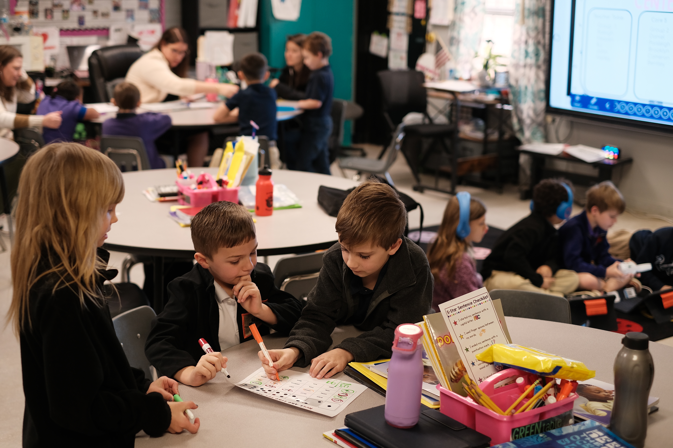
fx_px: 991
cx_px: 336
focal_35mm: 53
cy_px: 224
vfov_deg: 25.5
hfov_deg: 37.5
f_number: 2
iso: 500
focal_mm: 35
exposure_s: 1/60
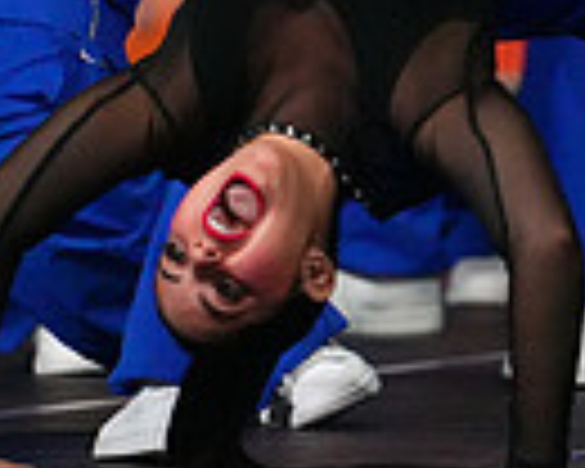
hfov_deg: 1.5
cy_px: -52
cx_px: 1300
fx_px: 21746
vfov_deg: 1.2
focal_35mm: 1256
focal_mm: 300
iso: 16000
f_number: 3.5
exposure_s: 1/1250
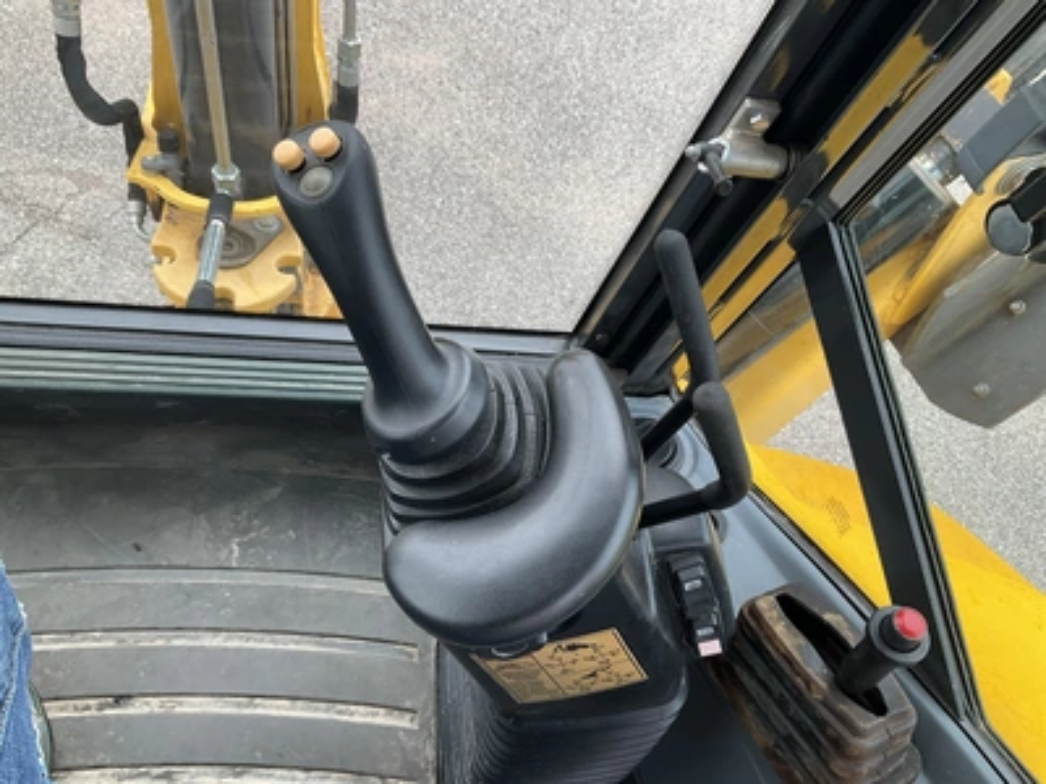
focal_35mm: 29
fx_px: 876
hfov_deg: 61.7
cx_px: 523
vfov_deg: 48.2
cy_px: 392
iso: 25
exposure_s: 1/122
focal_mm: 3
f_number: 1.8
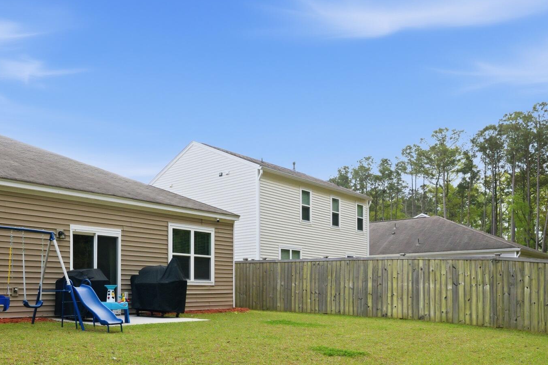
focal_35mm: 31
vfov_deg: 40.8
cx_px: 144
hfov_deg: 57.6
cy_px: 283
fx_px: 472
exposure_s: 1/320
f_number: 8
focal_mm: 14
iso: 400
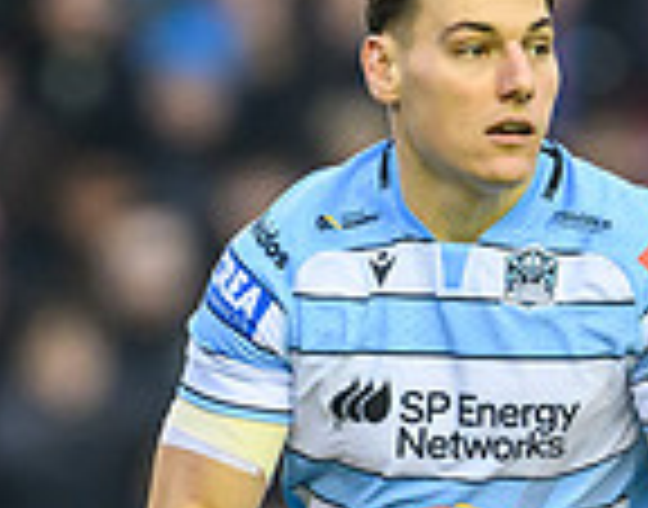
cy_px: 707
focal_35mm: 2126
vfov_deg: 0.7
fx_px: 40471
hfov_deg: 0.9
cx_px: 410
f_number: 3.2
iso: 4000
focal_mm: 400
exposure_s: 1/1600
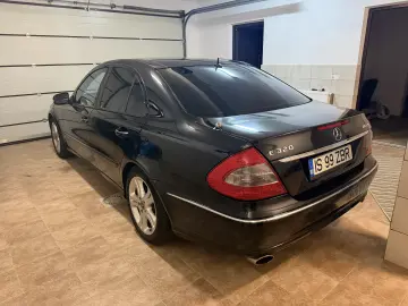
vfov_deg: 56.8
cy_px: 153
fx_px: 283
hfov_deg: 71.6
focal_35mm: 24
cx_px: 204
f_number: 1.78
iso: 640
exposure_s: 1/50
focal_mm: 6.76
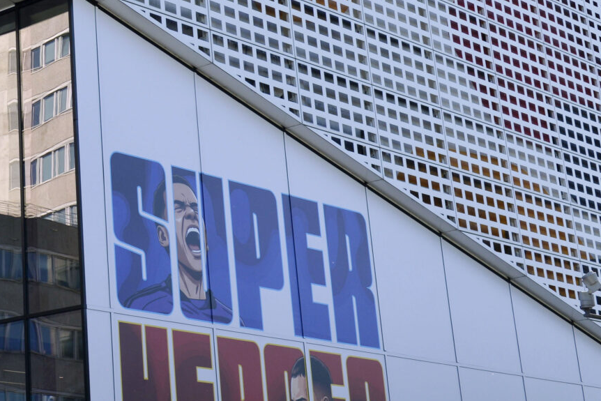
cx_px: -42
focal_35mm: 95
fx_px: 1586
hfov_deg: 20.6
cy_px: -94
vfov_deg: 13.9
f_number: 8
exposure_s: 1/320
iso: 200
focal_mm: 32
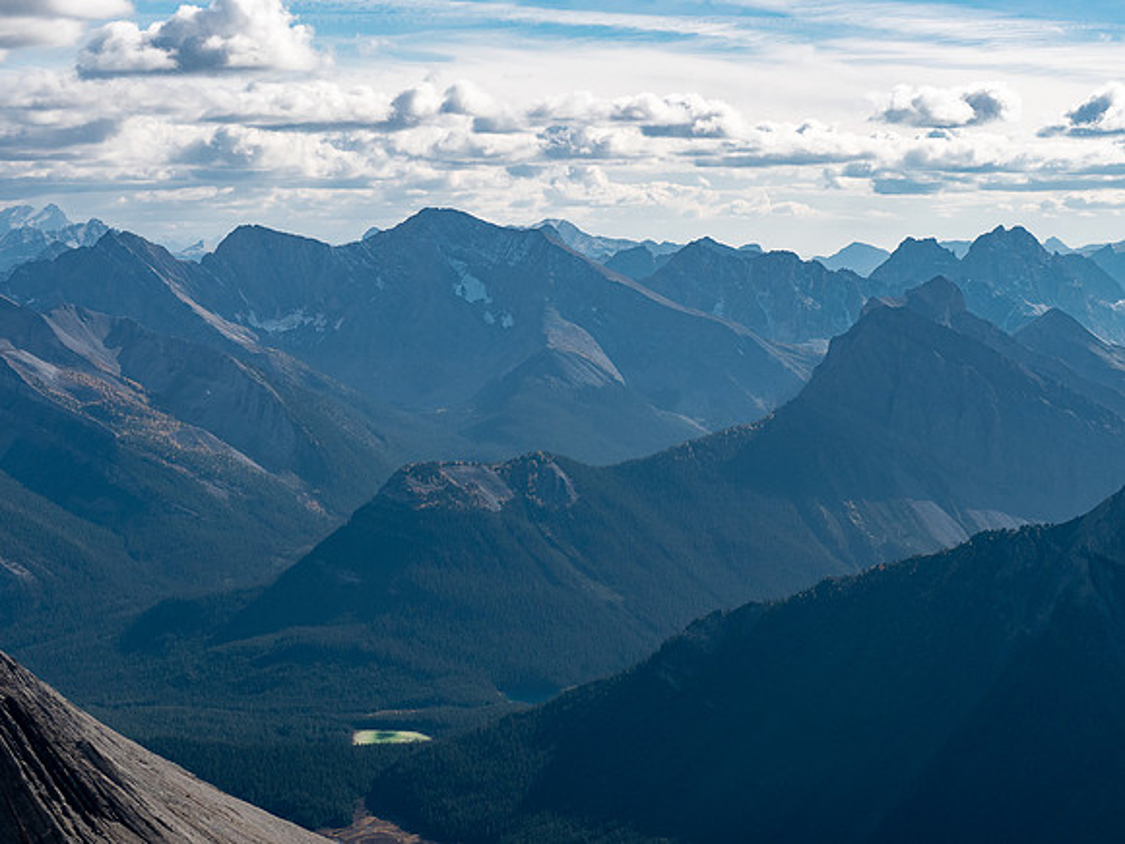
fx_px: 2600
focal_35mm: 80
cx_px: 562
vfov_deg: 18.4
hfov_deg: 24.4
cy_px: 422
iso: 200
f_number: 8
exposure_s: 1/250
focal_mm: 40
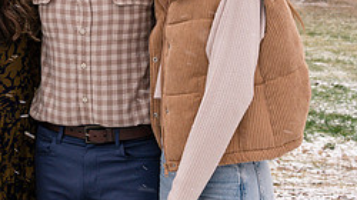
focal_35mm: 129
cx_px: 57
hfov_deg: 16.5
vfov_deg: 9.3
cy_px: 21
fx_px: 1220
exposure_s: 1/250
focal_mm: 53
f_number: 8
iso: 320
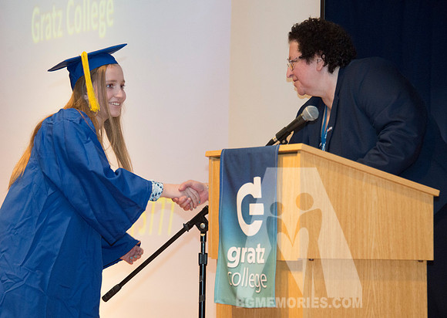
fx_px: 2260
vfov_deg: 8.0
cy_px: 173
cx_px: 211
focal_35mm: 178
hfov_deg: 11.3
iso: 2000
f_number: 5.6
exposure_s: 1/80
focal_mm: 145
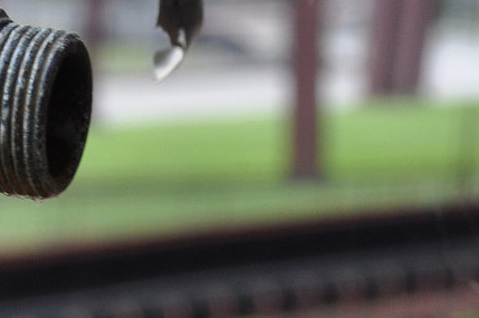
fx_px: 7069
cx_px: -58
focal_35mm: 532
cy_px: 356
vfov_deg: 2.6
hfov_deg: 3.9
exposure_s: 1/25
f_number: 20
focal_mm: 95
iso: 400
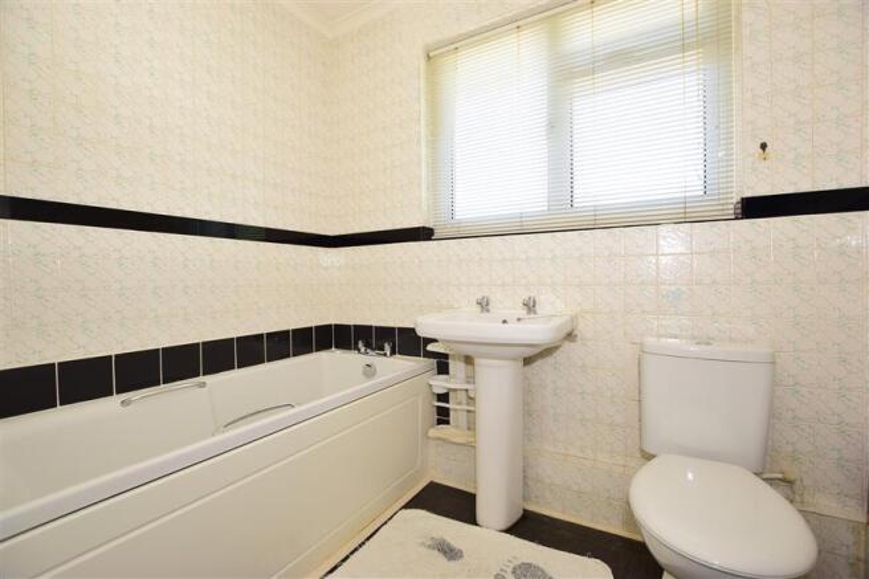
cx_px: 434
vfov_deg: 77.3
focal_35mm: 15
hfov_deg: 100.4
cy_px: 290
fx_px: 362
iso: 200
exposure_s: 1/50
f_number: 5
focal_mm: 10
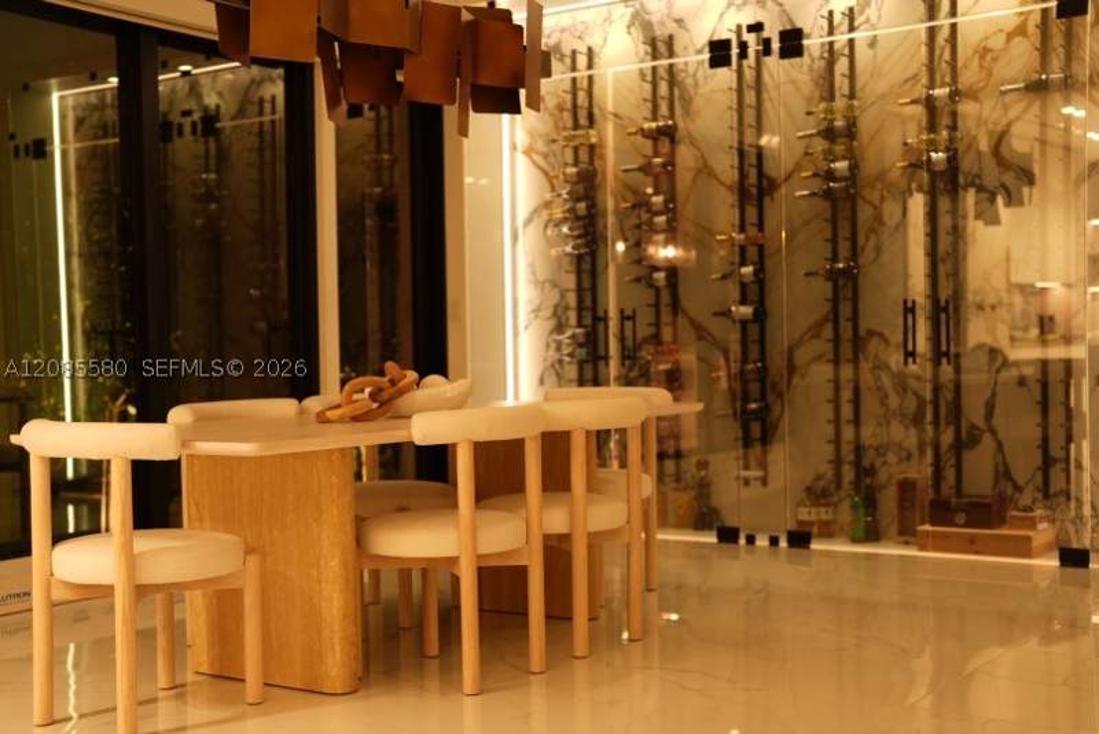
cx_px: 550
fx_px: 1527
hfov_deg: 39.6
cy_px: 367
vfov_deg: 27.0
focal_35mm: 50
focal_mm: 50
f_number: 2
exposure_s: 1/6
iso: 64
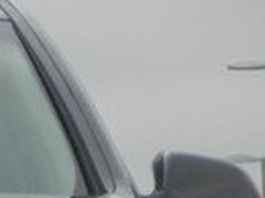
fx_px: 13112
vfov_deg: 0.9
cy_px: 391
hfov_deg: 1.2
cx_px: -285
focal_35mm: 1716
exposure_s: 1/60
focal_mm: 59.9
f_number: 5
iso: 186
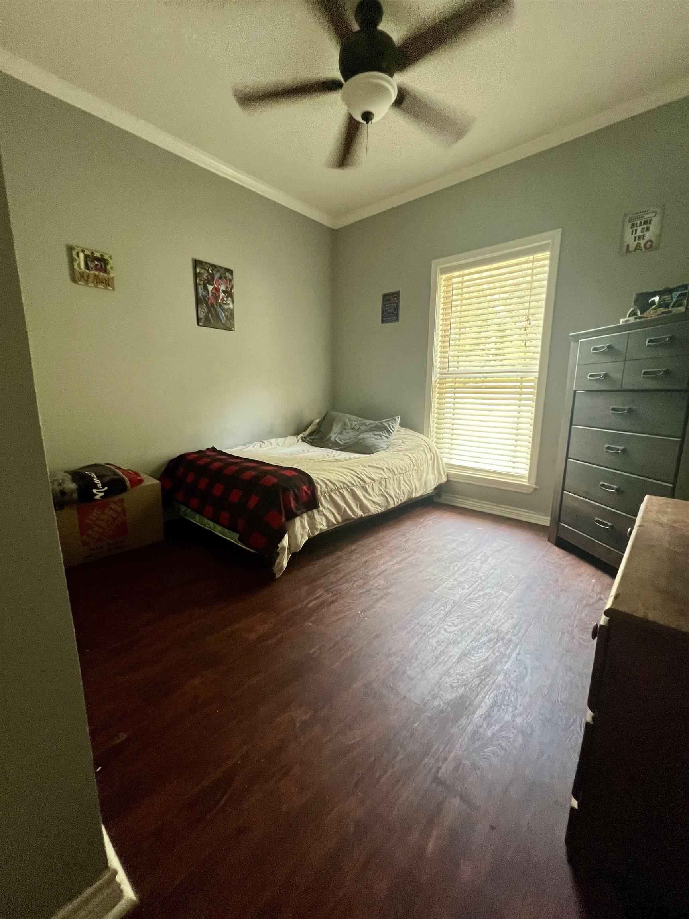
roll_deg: -0.6
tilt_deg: -9.8
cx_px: 344
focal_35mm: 13
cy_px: 460
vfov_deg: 106.2
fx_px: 345
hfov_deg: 89.9
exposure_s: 1/62
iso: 250
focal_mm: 1.57
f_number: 1.8
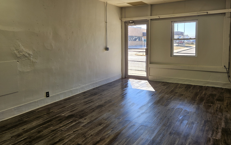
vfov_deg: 42.7
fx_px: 183
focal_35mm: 29
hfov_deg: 64.4
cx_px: 131
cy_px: 52
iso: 25
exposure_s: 1/127
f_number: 1.8
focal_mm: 5.4
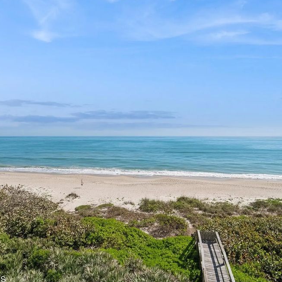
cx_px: 135
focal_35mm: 20
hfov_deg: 74.8
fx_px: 184
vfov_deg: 74.8
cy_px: 145
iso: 200
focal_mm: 15
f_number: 8
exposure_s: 1/800
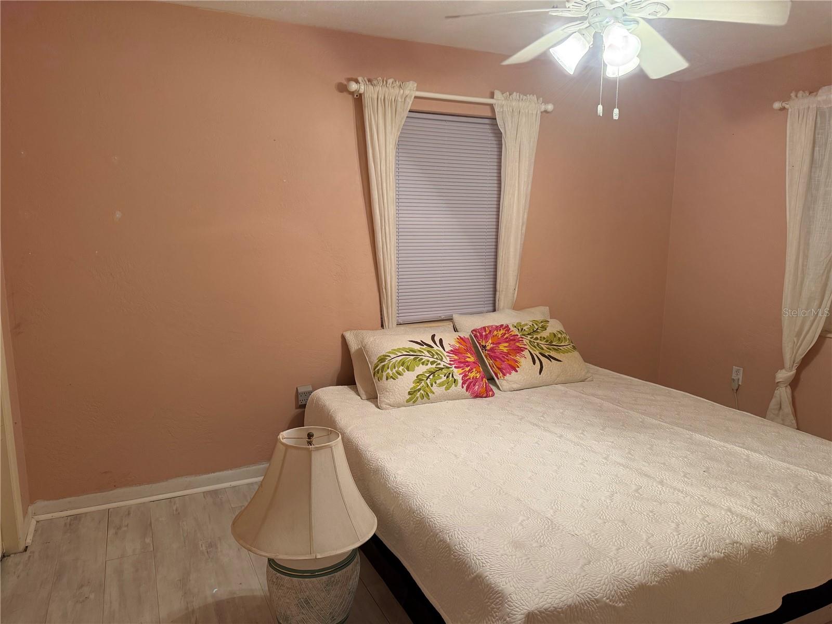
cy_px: 312
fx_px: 577
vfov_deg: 56.8
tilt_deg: -9.1
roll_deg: -0.8
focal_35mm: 24
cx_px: 416
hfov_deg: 71.6
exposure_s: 1/60
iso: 200
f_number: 1.78
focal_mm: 6.76
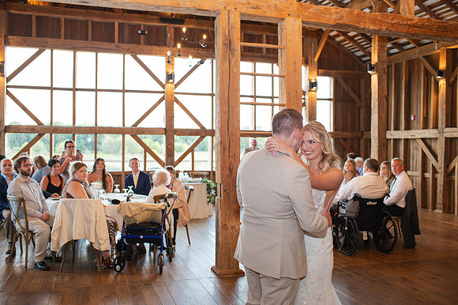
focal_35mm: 35
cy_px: 152
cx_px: 229
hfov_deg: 54.5
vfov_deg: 37.8
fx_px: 445
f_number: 3.2
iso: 560
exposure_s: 1/200
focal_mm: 35
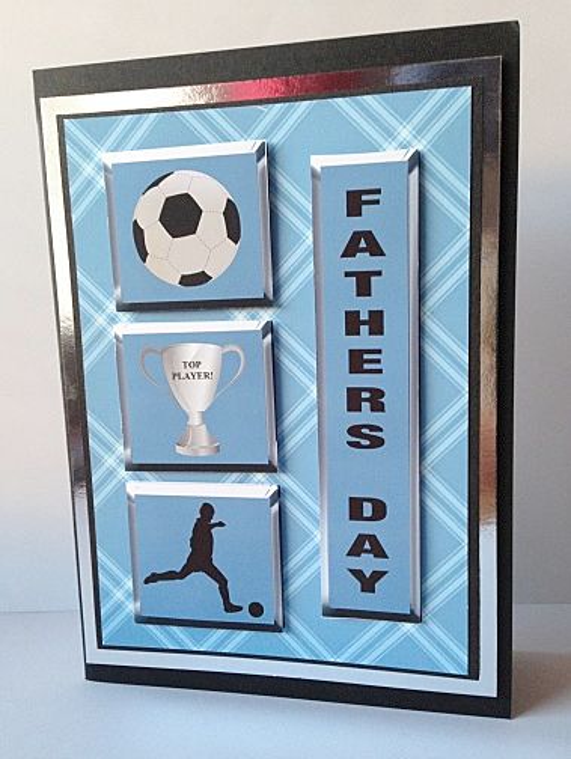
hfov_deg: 43.0
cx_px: 286
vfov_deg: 55.3
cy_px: 380
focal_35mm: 33
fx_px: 725
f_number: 2.4
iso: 160
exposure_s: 1/20
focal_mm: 4.12
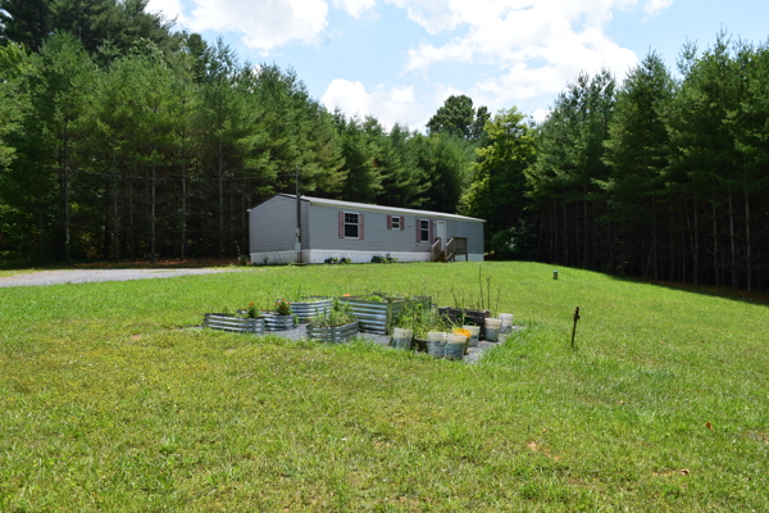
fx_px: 577
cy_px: 256
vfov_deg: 47.9
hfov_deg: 67.4
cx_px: 384
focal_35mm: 27
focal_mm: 18
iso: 400
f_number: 11
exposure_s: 1/400
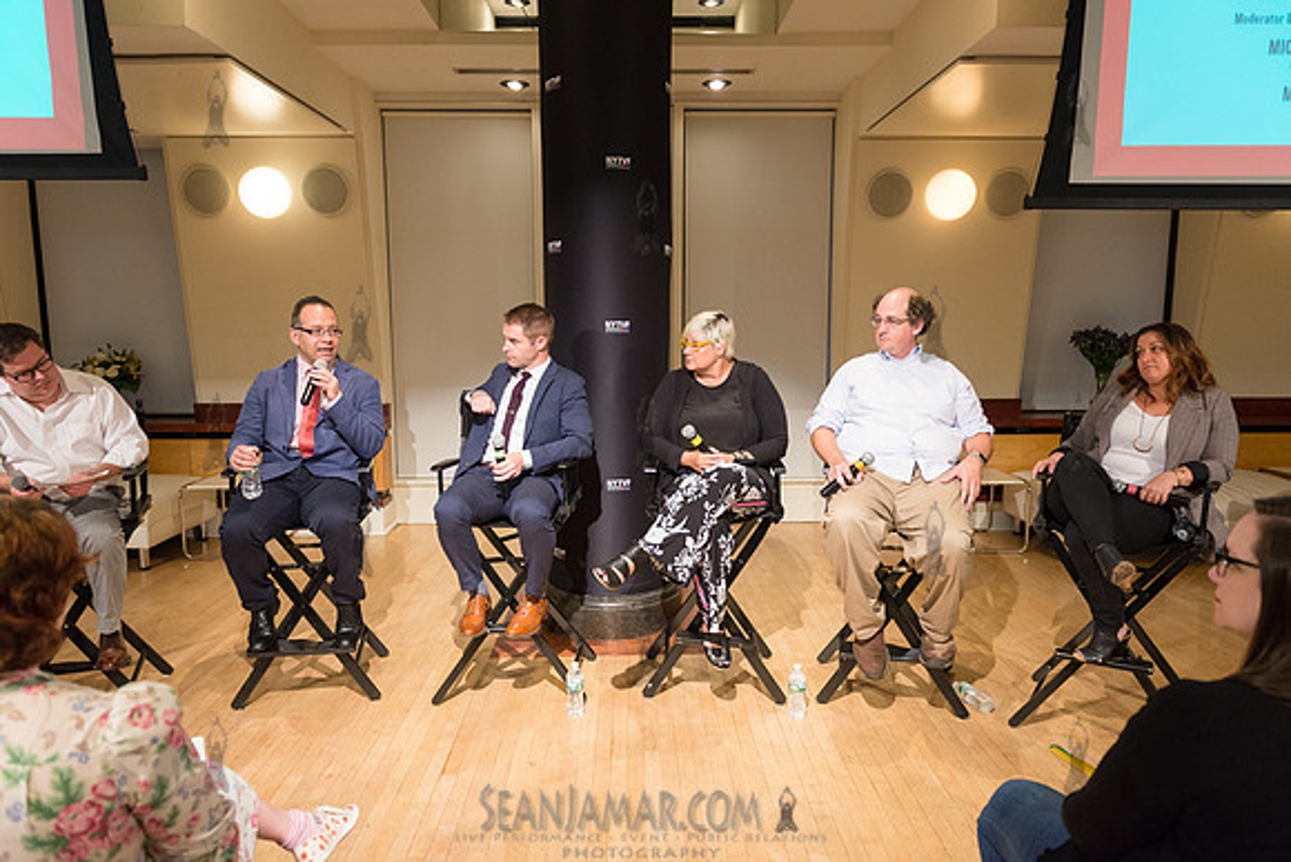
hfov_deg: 73.7
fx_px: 861
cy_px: 431
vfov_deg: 53.2
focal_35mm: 24
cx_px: 646
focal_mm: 24
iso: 2500
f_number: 4
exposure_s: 1/160
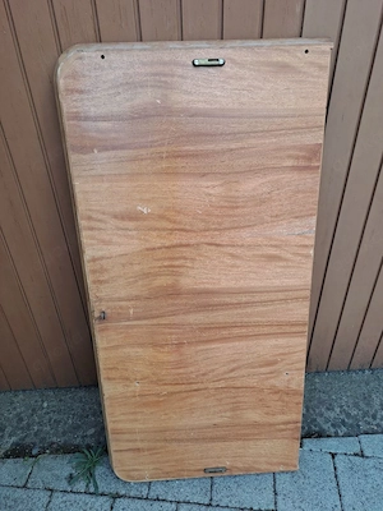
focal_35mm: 25
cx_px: 192
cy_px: 256
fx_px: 369
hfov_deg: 54.9
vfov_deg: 69.4
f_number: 1.8
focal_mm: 4.65
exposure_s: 1/50
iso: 40
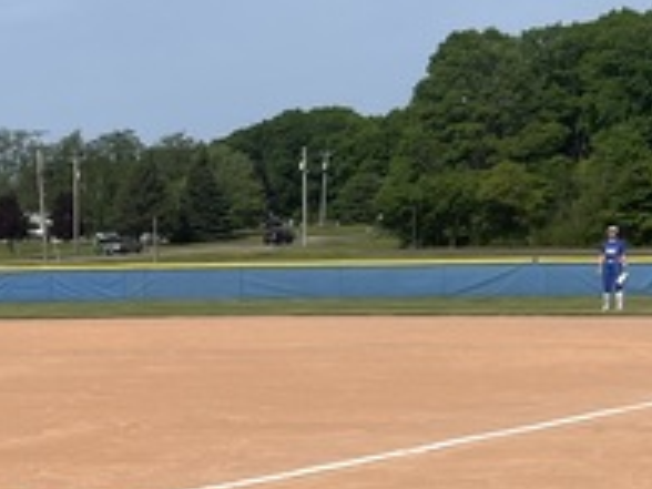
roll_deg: +1.9
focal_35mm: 106
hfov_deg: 17.0
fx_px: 1997
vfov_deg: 13.8
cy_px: 456
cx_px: -299
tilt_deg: -6.6
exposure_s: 1/6993
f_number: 1.5
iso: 50
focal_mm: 5.7
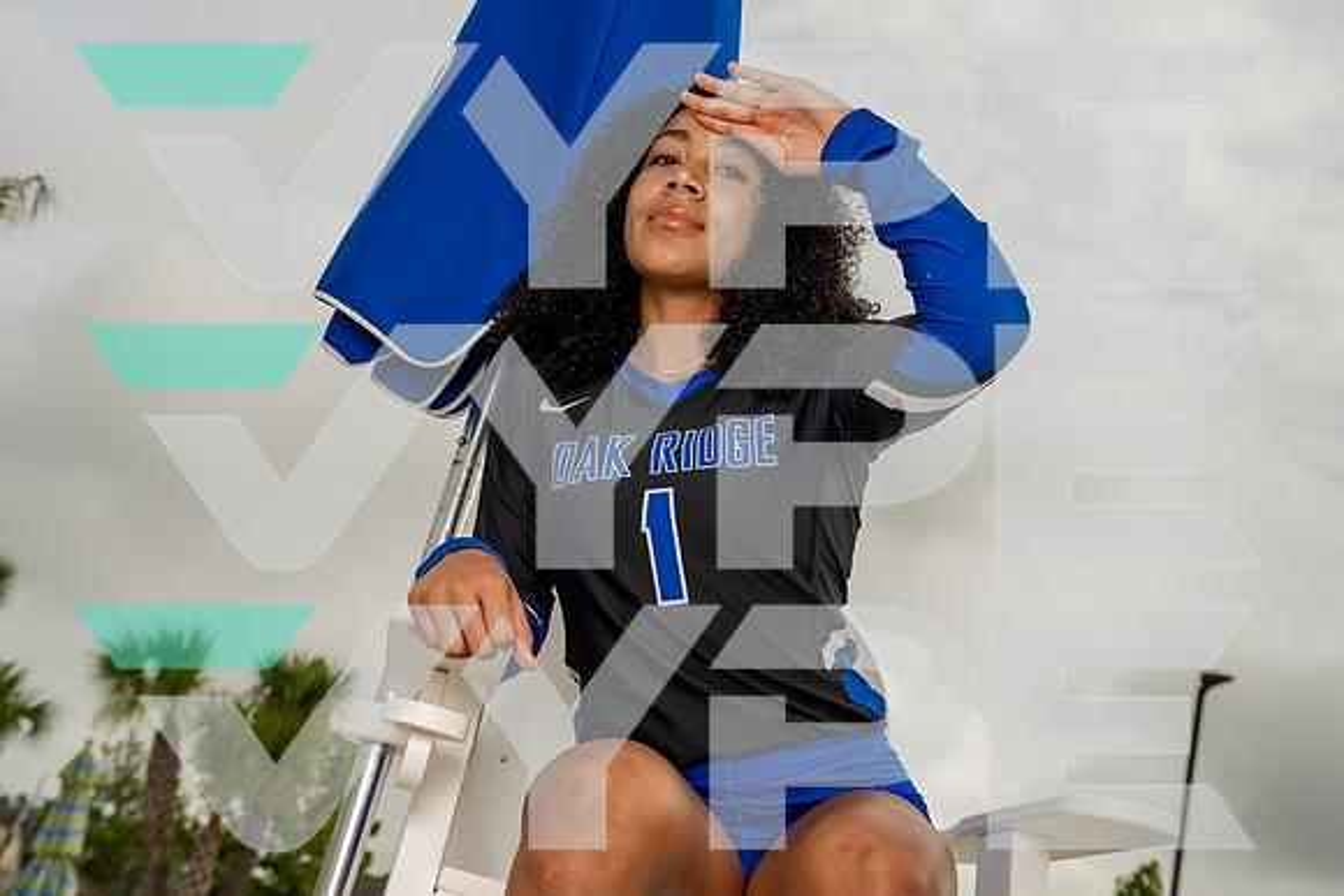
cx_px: 672
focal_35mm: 45
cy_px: 448
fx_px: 1680
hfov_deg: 43.6
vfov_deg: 29.9
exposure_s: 1/400
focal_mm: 45
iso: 125
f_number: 8
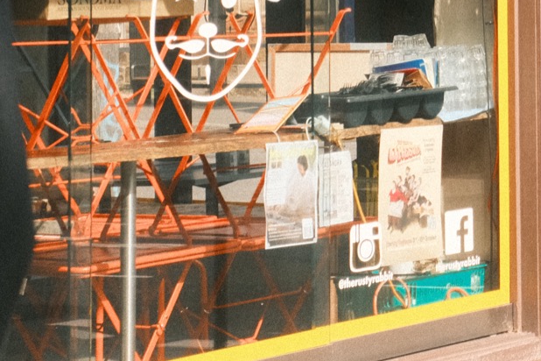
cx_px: 707
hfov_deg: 14.4
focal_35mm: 136
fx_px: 2044
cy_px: -78
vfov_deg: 9.9
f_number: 4.5
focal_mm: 28
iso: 2000
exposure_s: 1/4000
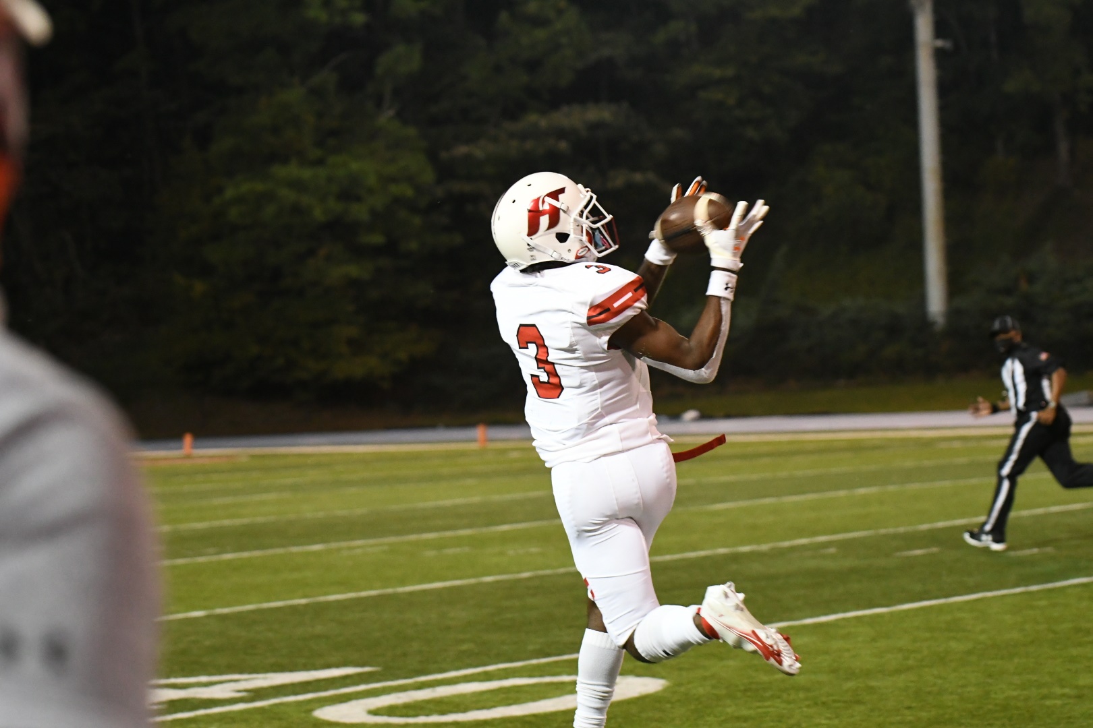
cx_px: 546
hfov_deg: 19.5
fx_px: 3188
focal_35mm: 105
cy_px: 364
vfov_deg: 13.0
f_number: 2.8
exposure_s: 1/500
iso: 4500
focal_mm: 70
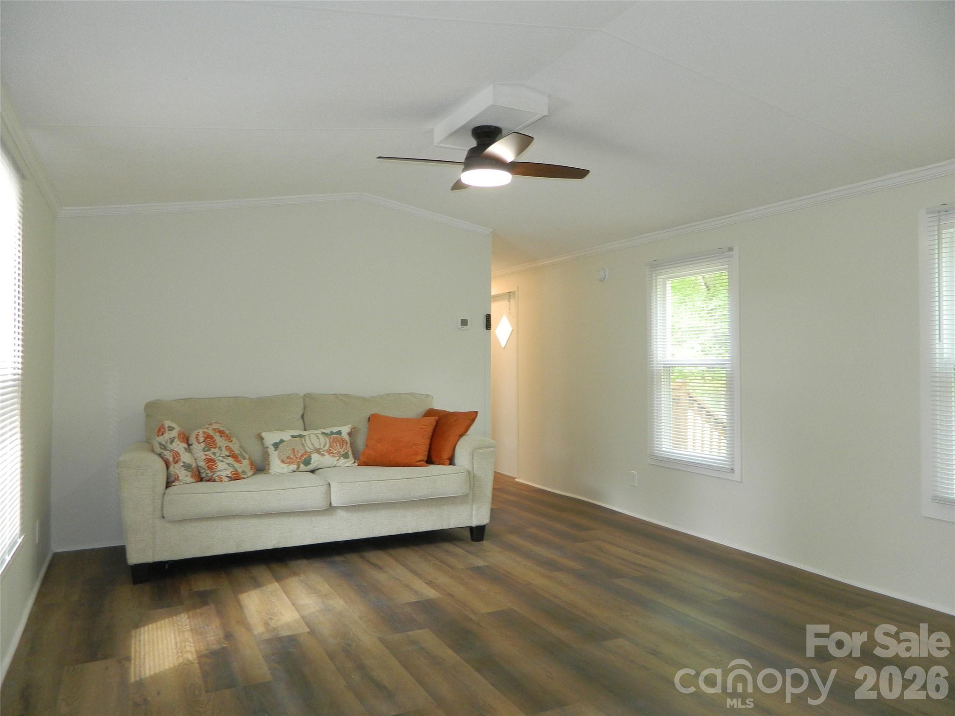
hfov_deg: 69.4
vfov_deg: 54.9
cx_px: 478
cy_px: 358
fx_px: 690
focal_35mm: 25
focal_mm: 4.5
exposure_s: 1/30
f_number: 3.1
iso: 140
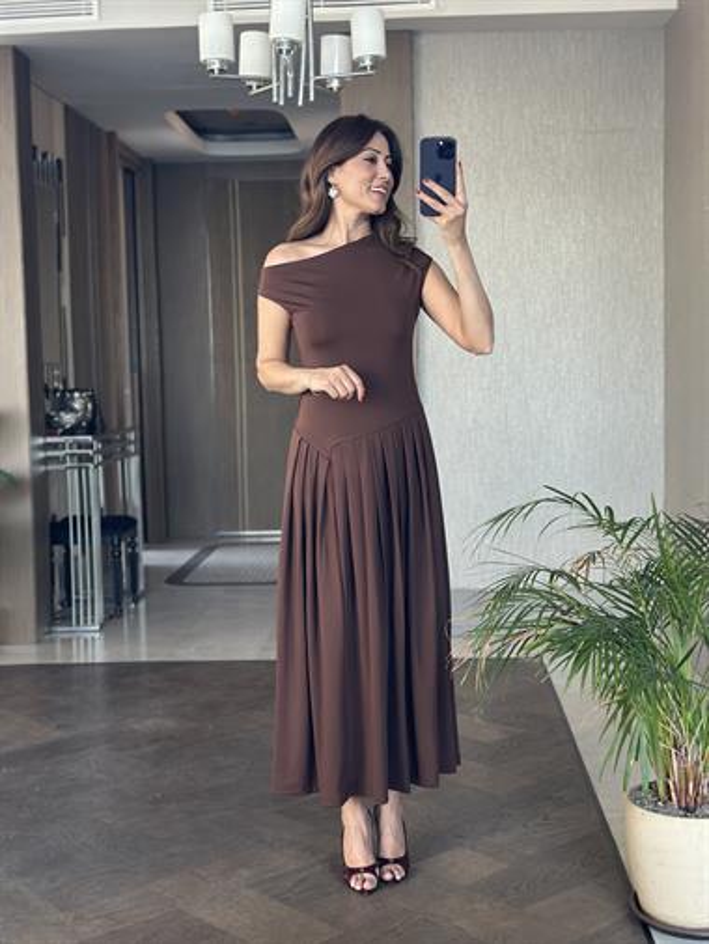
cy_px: 472
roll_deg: +1.9
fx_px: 1310
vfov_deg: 39.6
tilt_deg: -21.8
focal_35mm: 48
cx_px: 354
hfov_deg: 30.3
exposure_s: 1/60
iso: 160
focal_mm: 6.86
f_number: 1.78
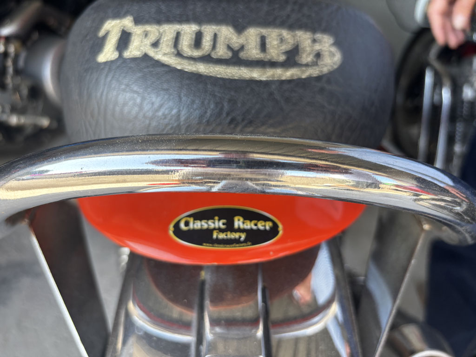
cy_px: 178
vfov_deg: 53.1
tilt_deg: -35.0
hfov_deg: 67.3
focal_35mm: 26
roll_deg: -7.9
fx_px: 358
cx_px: 238
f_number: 1.6
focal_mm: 5.96
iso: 50
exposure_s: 1/181
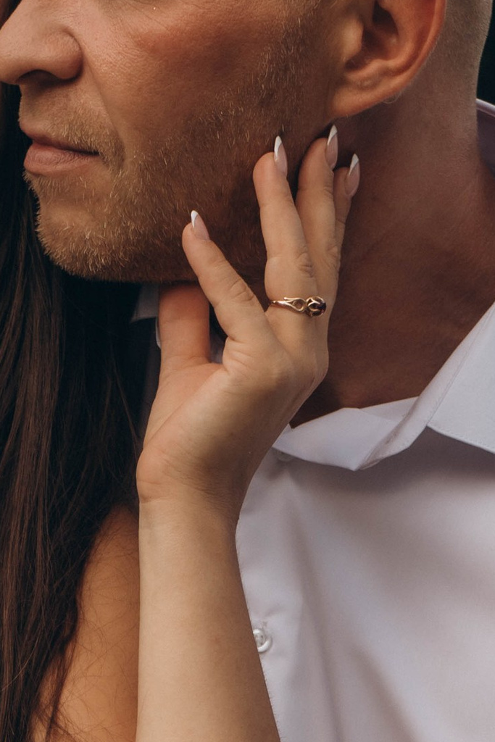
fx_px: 4948
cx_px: -130
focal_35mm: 240
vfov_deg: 8.6
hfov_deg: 5.7
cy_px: 421
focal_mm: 64
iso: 400
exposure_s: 1/400
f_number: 5.6
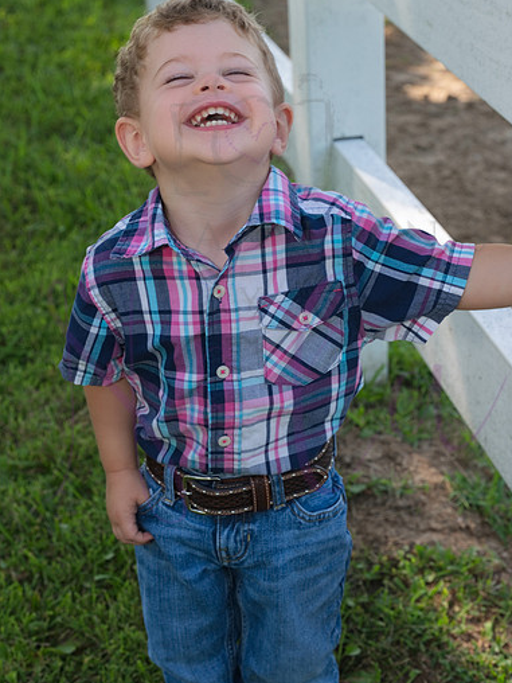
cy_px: 297
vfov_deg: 33.7
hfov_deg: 25.7
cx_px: 258
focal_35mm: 57
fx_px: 1124
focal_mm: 52
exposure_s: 1/200
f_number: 6.3
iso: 400
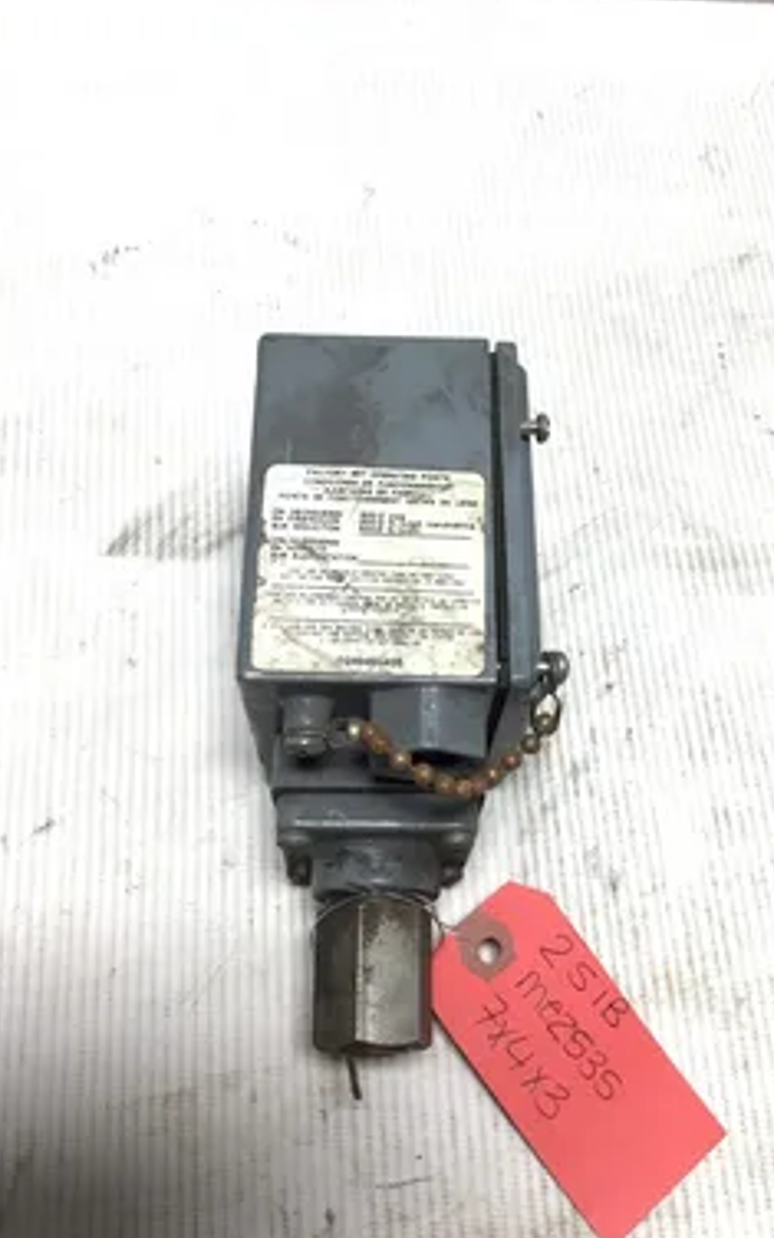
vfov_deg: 55.3
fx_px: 1181
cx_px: 461
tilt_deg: -65.1
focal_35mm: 35
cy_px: 596
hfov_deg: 36.2
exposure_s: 1/120
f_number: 2.4
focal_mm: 3.3
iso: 32
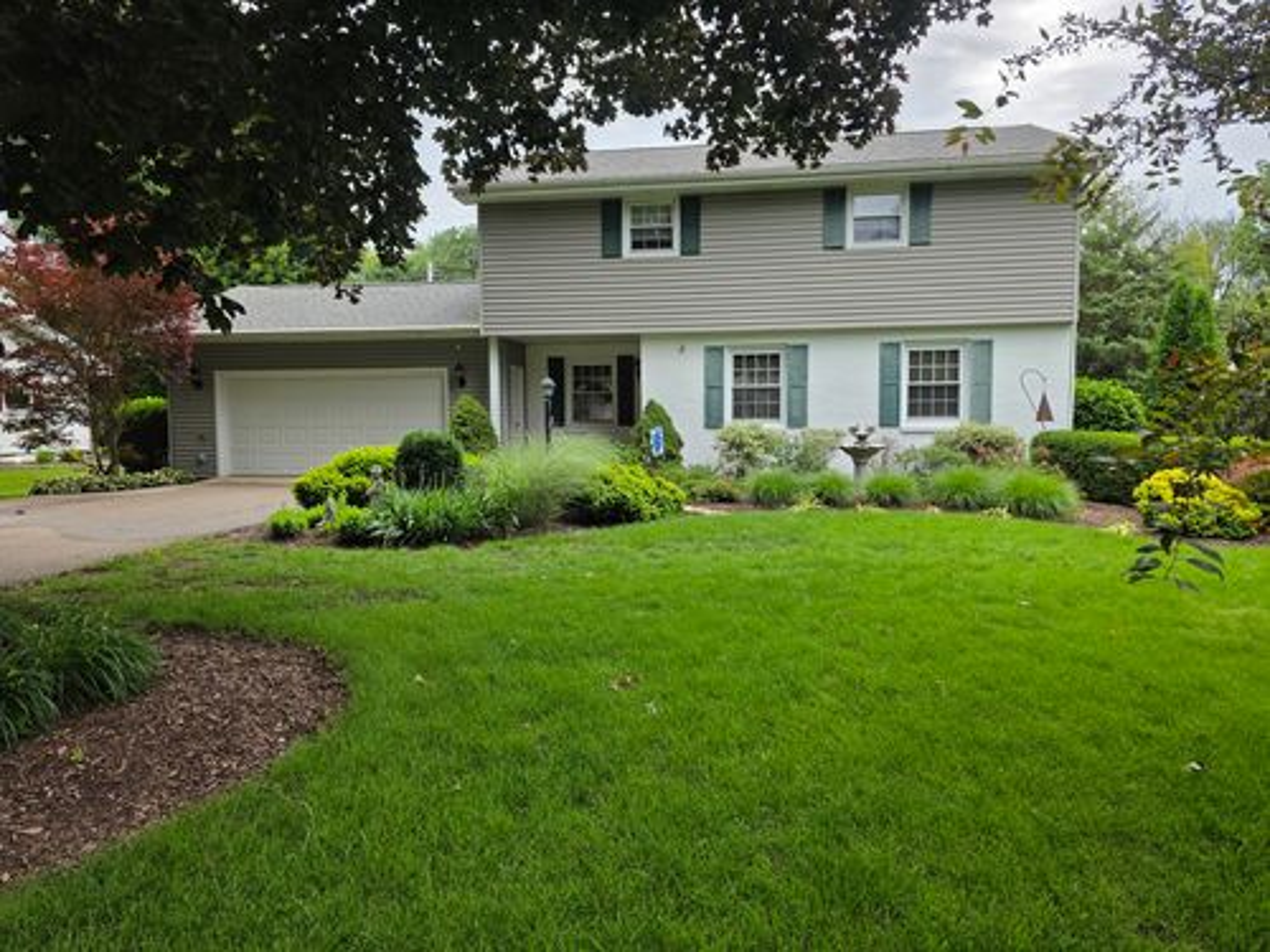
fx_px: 844
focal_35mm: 23
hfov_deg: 73.9
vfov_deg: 58.9
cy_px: 476
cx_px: 635
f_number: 1.7
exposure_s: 1/2686
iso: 80
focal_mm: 6.3
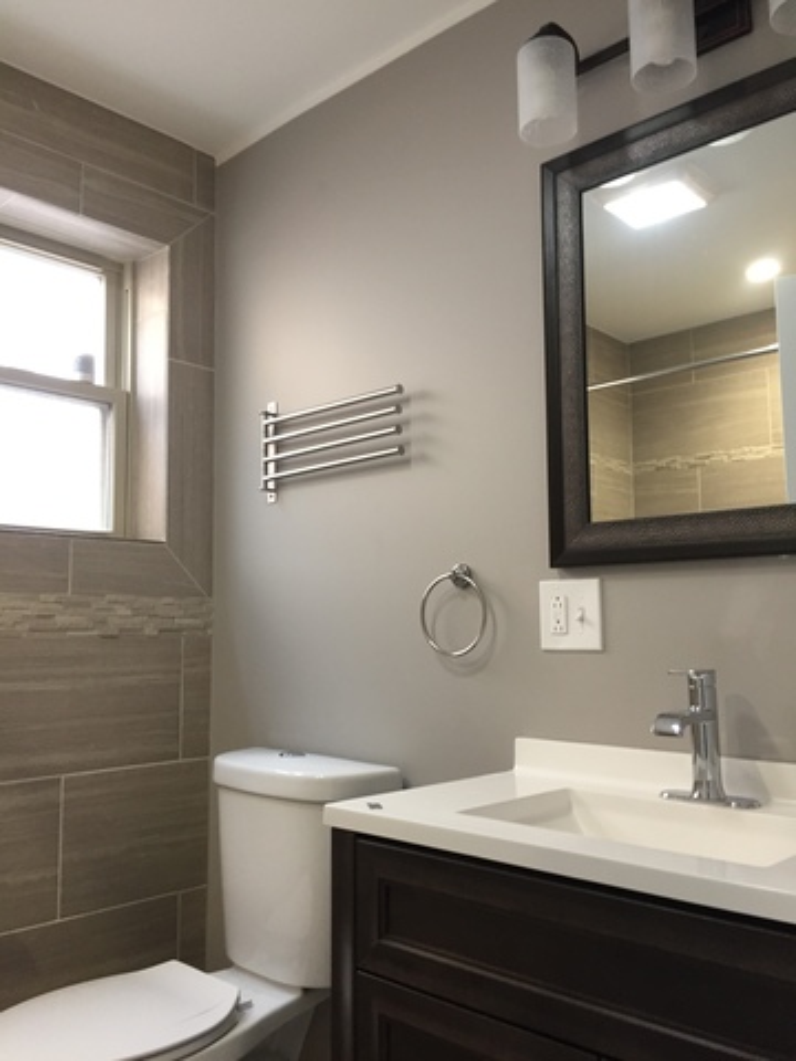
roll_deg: +1.0
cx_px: 398
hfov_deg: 48.2
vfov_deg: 61.7
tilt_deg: +8.2
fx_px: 889
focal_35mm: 29
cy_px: 530
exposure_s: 1/30
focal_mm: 4.15
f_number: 2.2
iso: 125
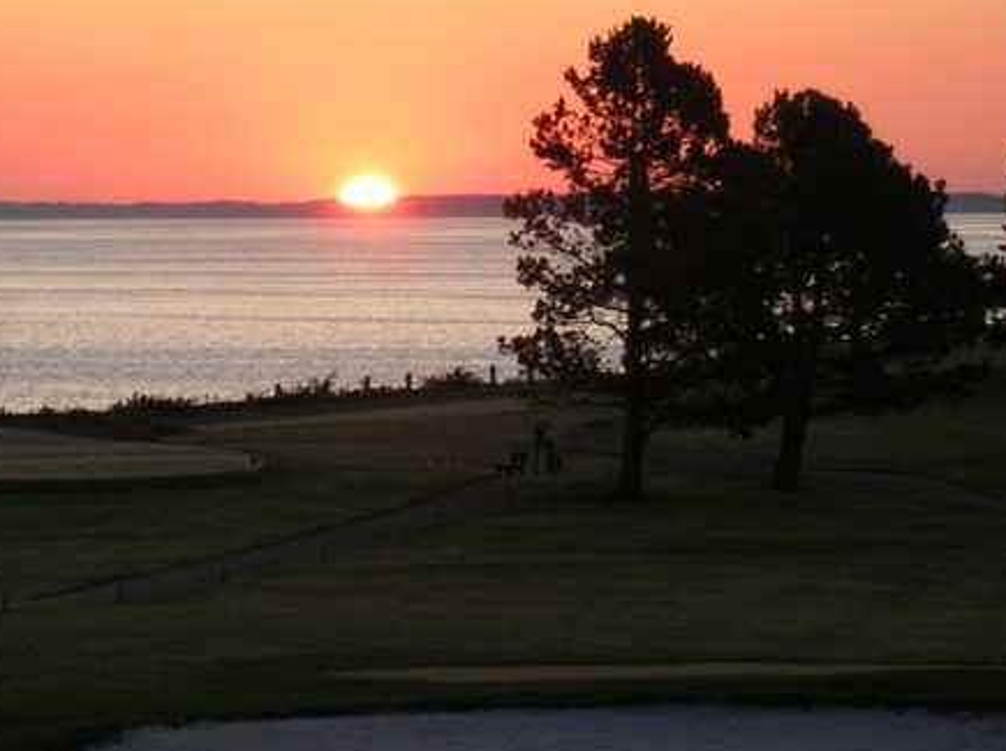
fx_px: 6414
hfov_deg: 9.0
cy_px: 191
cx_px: 246
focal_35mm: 221
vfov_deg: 6.7
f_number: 4.9
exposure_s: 1/66
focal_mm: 17.4
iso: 50
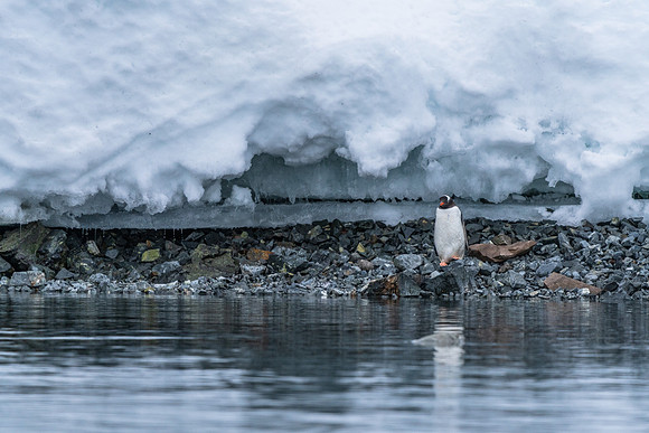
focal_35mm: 675
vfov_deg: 2.0
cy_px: 244
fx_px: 12168
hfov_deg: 3.1
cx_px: 348
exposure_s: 1/4000
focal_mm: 600
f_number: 6.3
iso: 1250
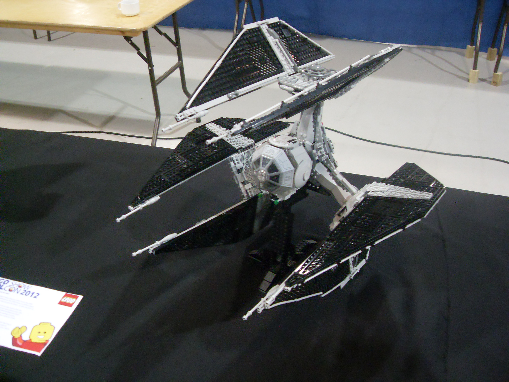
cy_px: 191
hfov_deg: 50.1
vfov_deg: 38.7
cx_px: 254
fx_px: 544
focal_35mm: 37
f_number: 2.8
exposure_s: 1/6
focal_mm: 6.3
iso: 200
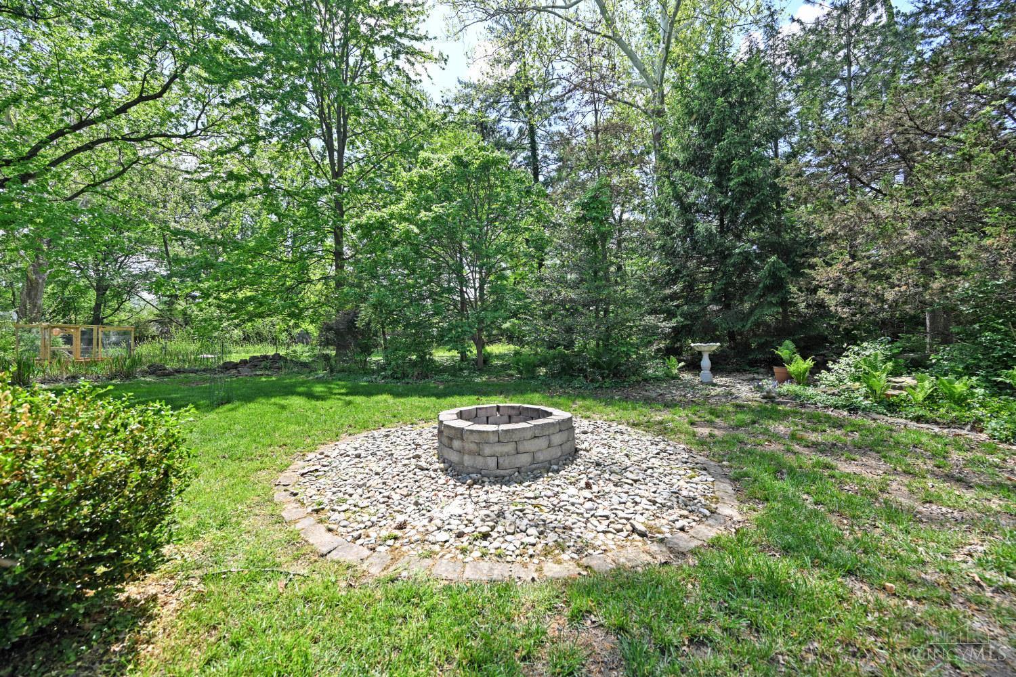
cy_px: 338
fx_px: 395
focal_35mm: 14
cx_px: 508
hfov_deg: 104.3
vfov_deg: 81.2
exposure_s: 1/250
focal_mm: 14
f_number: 5.6
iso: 110
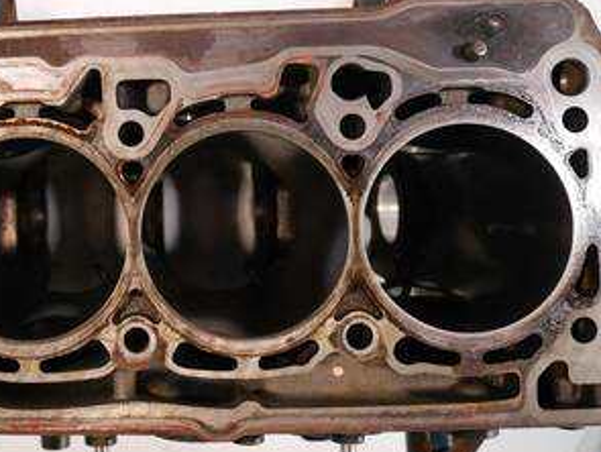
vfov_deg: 36.6
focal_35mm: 39
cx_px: 116
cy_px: 165
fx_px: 678
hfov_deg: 45.3
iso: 800
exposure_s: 1/60
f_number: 3.5
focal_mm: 12
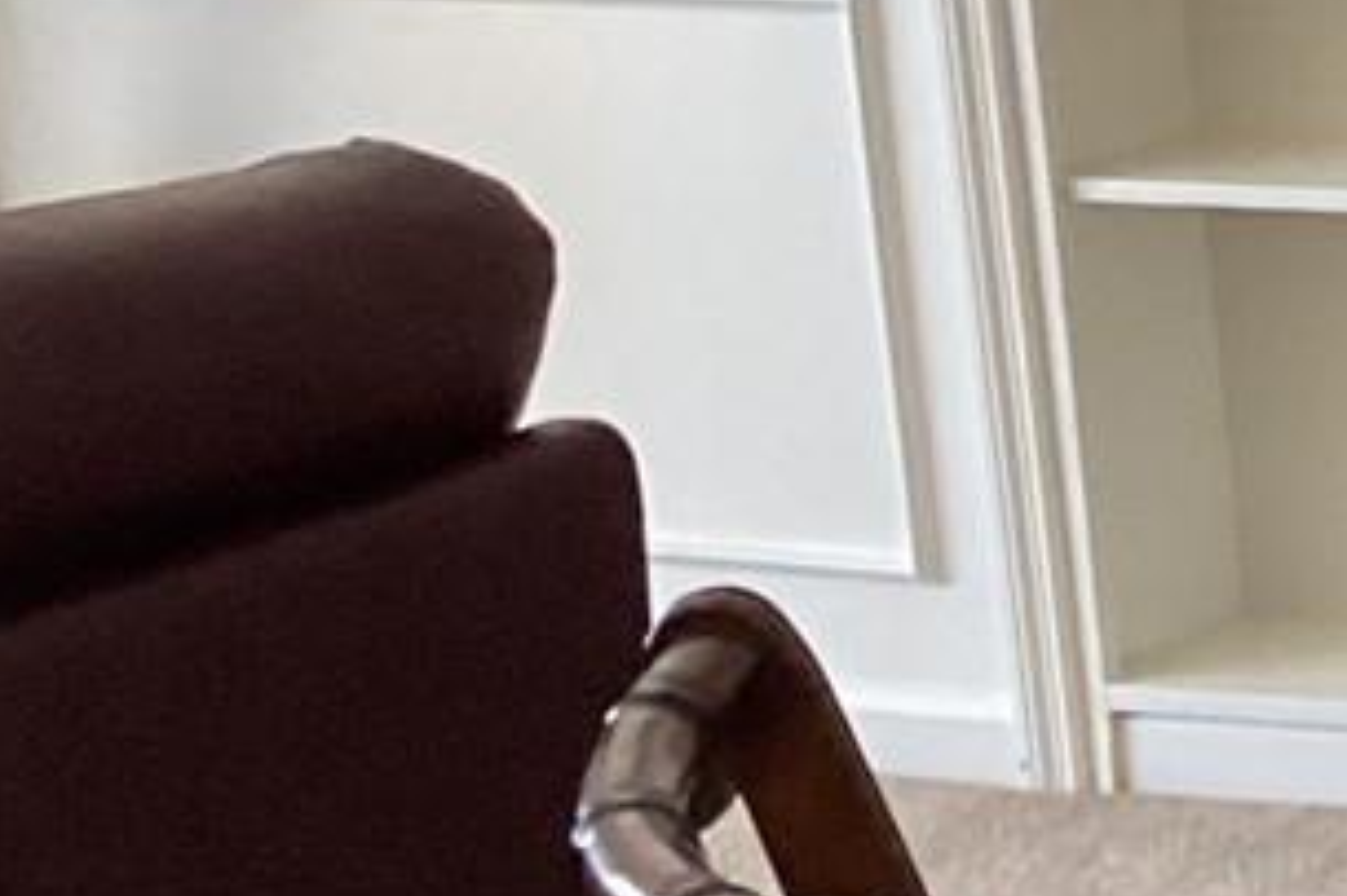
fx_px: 6320
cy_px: 141
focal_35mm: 169
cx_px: 3127
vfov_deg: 8.1
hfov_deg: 10.6
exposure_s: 1/60
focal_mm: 3.3
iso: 320
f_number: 2.4
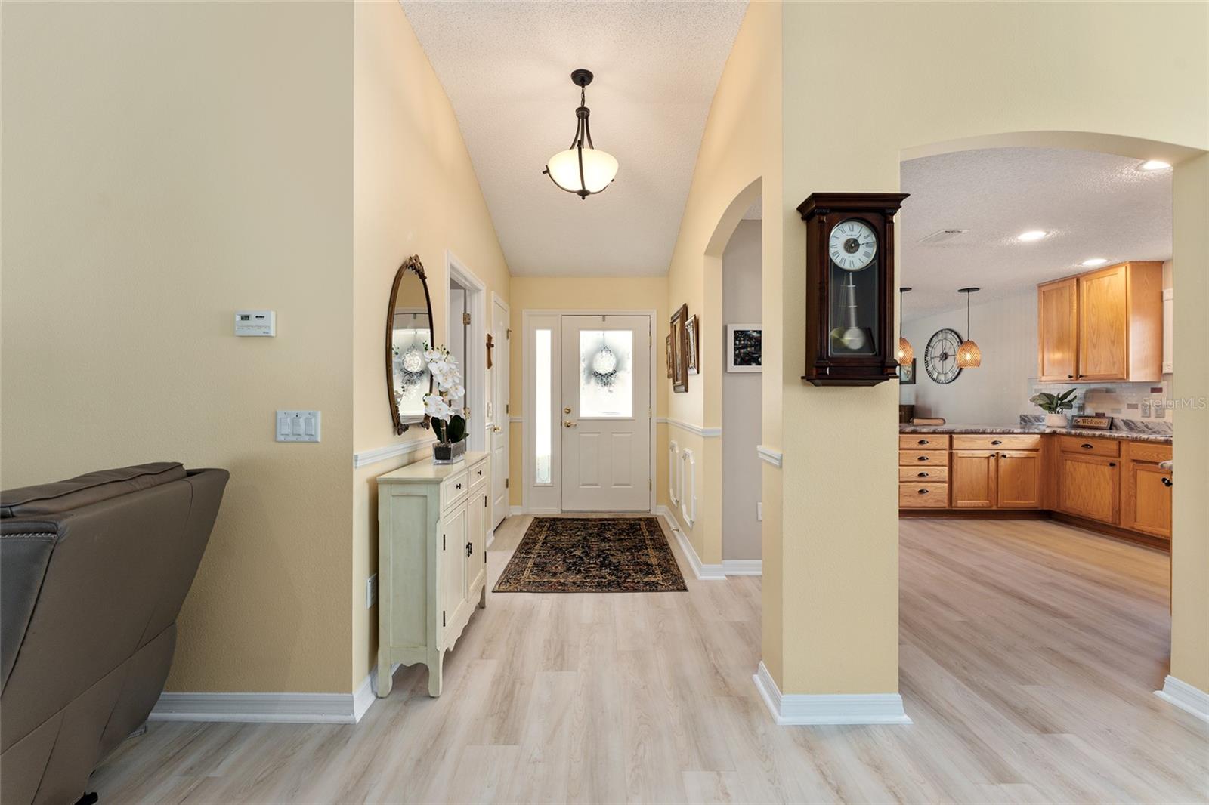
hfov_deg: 104.3
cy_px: 402
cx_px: 604
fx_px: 470
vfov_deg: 81.2
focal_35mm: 14
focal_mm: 14
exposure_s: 1/8
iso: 400
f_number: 7.1
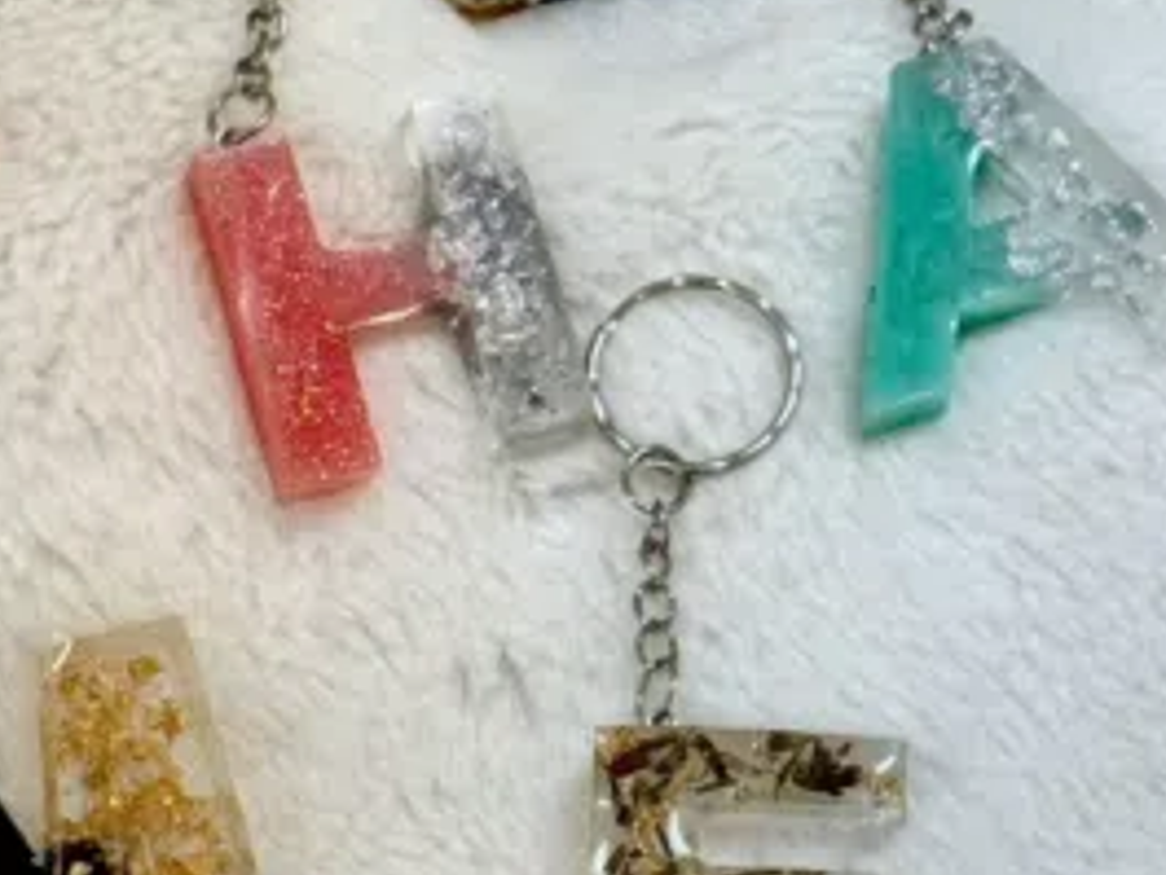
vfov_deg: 12.7
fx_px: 3909
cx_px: -123
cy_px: 110
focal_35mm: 116
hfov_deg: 16.4
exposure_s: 1/60
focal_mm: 6.76
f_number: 1.78
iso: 50
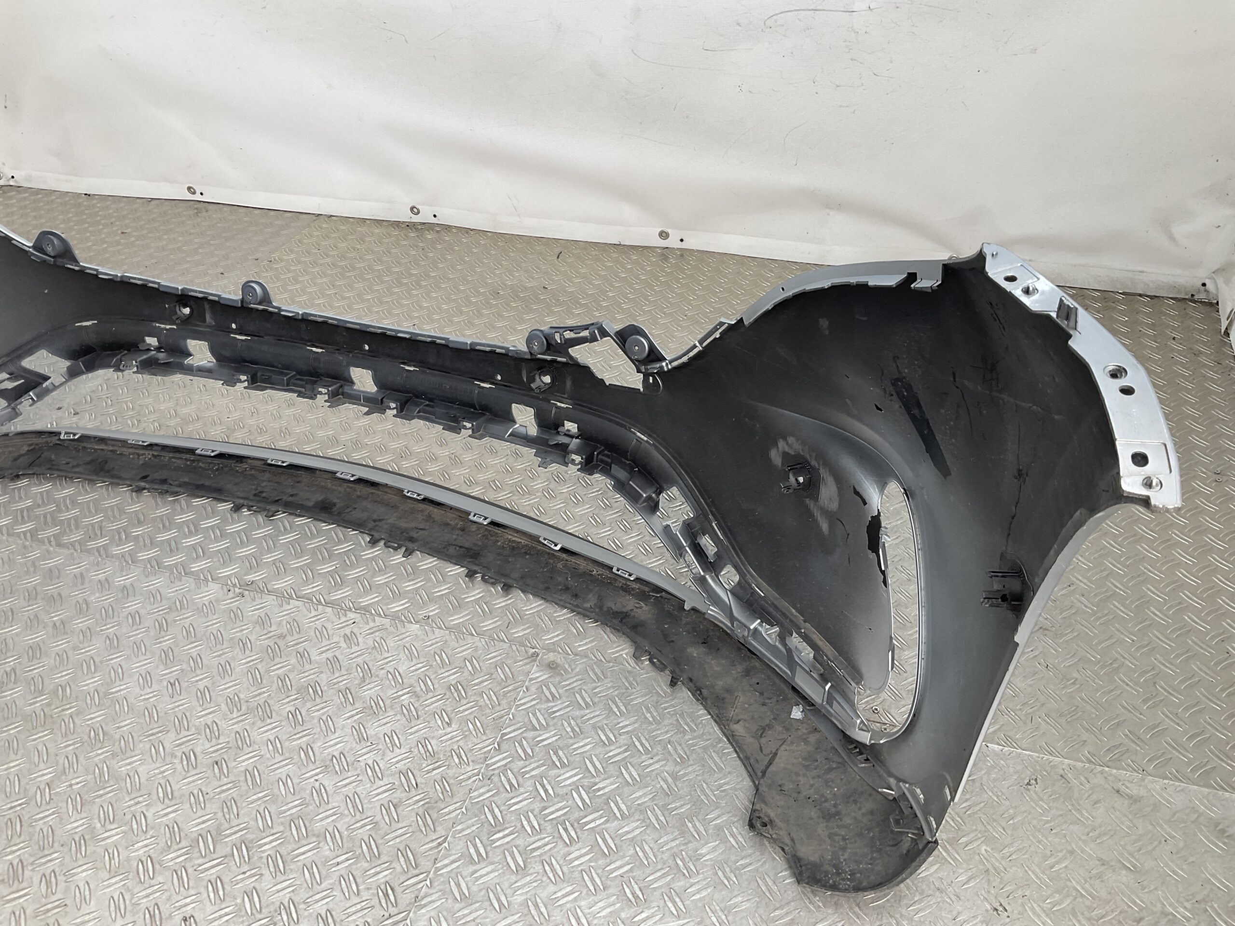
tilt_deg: -36.4
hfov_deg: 61.7
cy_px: 463
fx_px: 1035
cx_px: 618
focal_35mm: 29
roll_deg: +1.0
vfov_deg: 48.2
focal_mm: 3
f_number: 1.8
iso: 20
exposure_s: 1/120
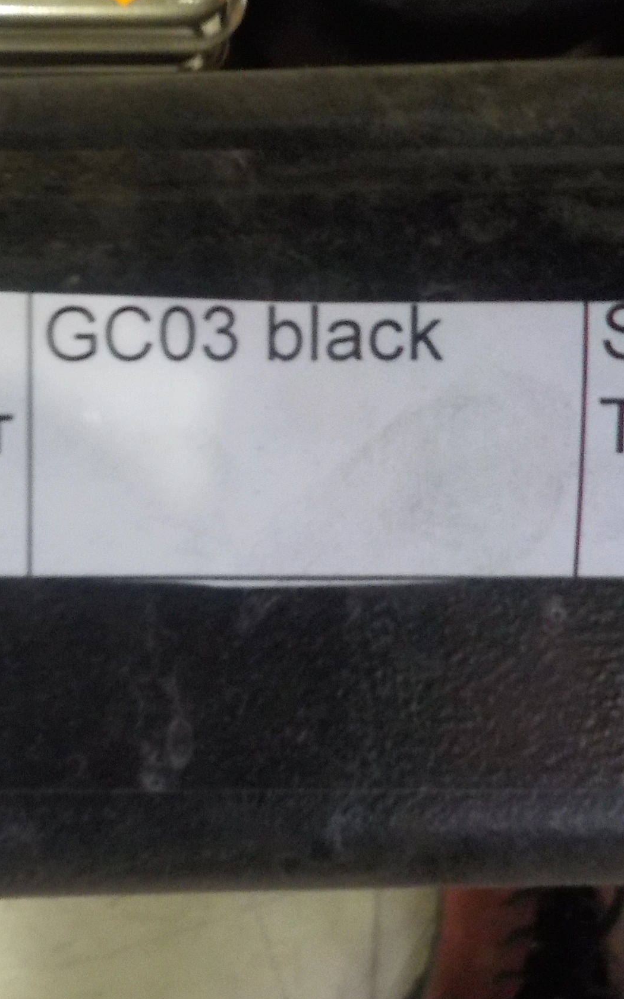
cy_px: 494
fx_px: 1170
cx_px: 45
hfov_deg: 28.5
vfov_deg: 46.2
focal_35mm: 43
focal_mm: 4.1
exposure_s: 1/8
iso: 560
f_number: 3.3
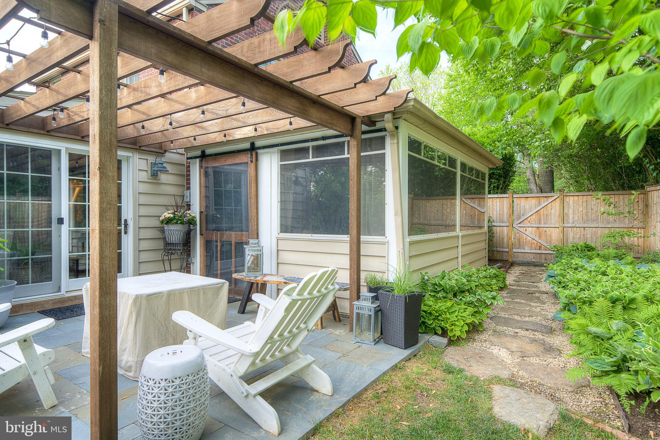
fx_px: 348
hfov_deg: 86.9
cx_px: 330
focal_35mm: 19
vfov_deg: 64.5
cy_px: 220
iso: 200
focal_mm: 19
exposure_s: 1/20
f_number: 8
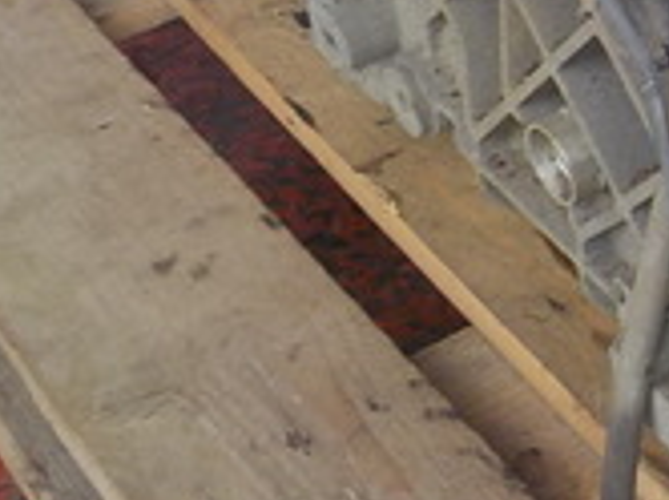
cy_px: -157
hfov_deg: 15.3
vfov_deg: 12.3
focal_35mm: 116
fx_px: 2239
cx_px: 1084
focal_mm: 4.1
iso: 125
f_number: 3.3
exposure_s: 1/40
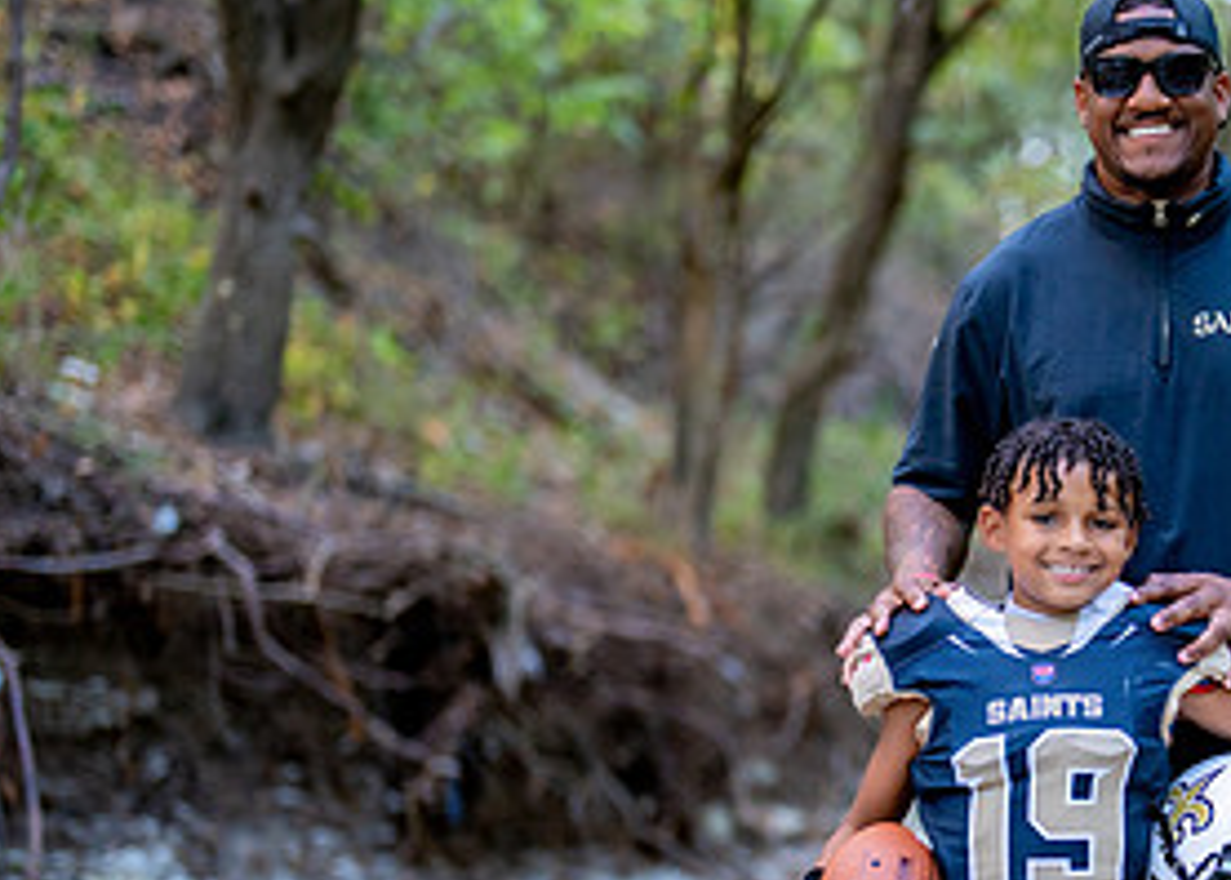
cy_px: 668
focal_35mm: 117
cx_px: 1180
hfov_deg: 16.8
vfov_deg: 12.2
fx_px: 4091
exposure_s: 1/320
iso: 500
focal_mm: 50
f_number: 1.2
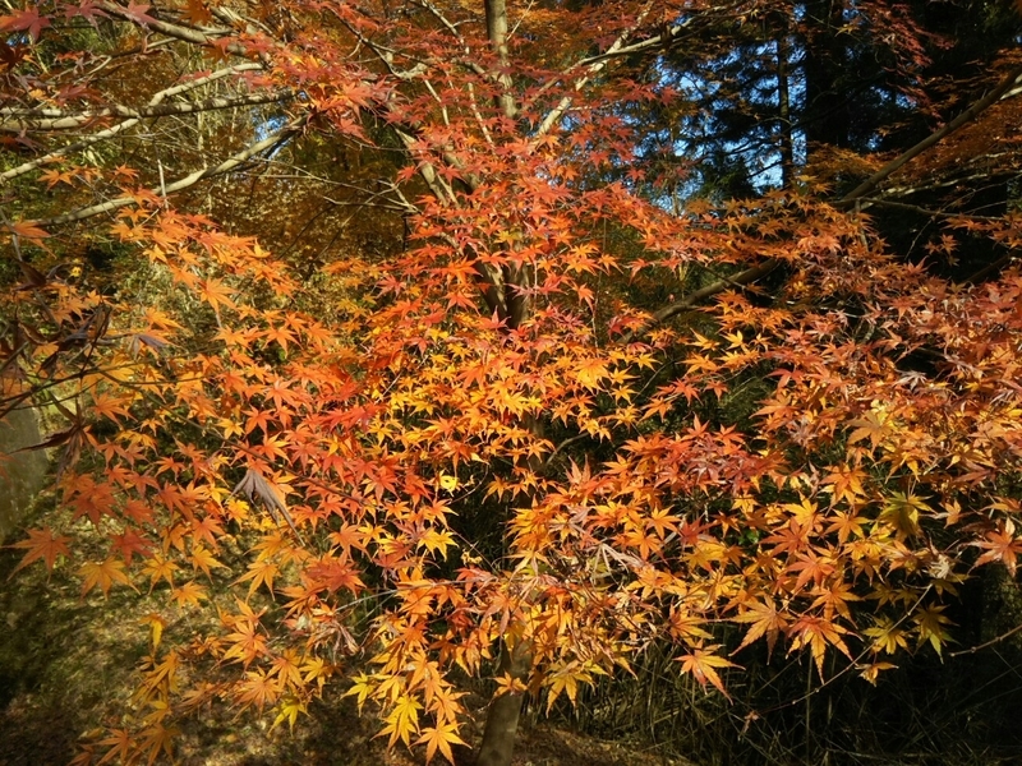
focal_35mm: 30
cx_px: 511
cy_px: 383
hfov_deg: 60.0
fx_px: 886
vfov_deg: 46.8
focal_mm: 4
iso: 25
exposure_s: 1/546
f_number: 2.2
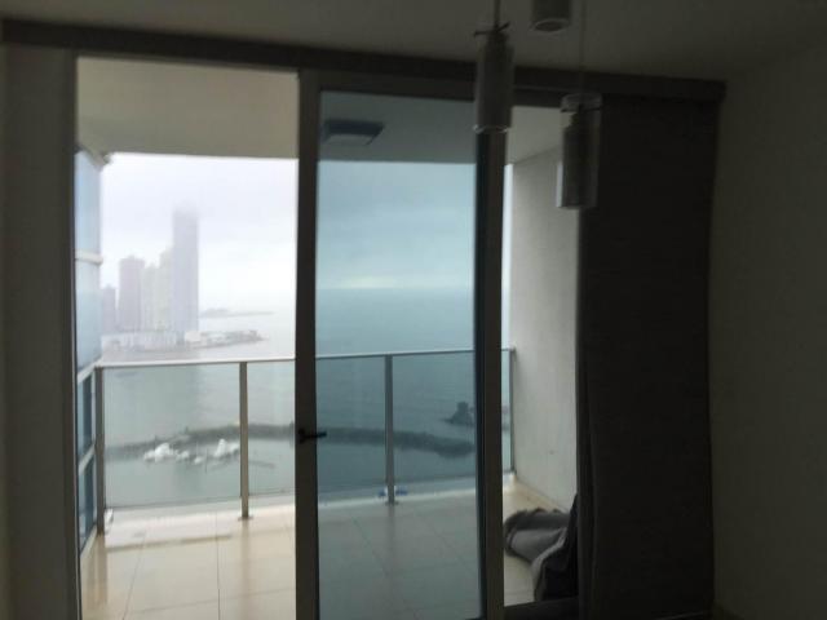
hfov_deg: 61.7
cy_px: 310
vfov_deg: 48.2
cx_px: 414
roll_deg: +0.2
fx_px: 693
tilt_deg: +2.3
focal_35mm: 29
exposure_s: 1/120
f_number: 2.2
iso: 50
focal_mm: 4.15
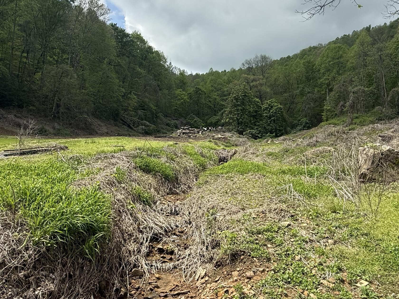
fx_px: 288
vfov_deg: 54.7
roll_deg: -1.3
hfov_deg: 69.3
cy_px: 130
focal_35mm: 25
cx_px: 216
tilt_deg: +7.0
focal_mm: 2.22
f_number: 2.2
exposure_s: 1/1235
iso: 50
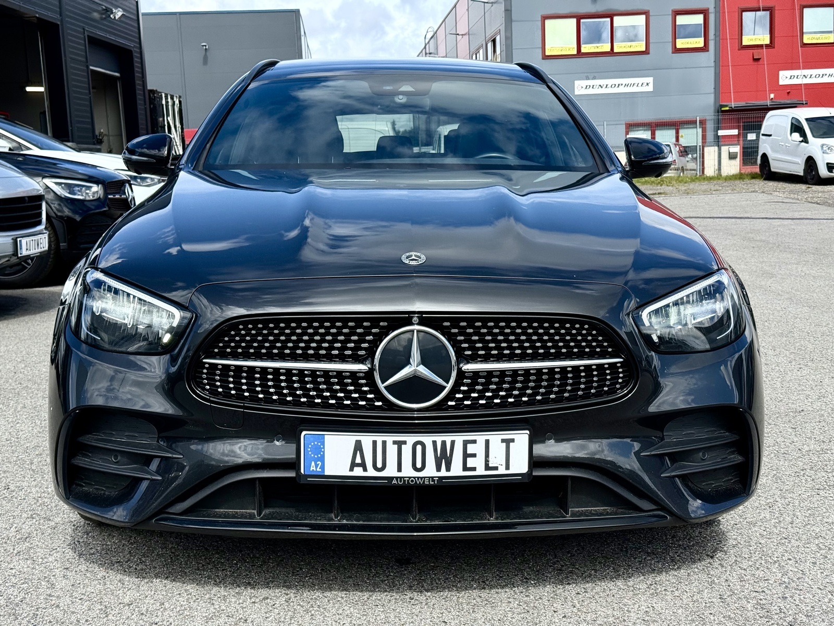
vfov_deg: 30.3
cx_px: 417
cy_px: 313
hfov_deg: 39.7
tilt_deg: -7.4
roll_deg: +2.3
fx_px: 1156
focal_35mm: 48
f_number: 1.78
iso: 80
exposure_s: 1/4587
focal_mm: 6.76
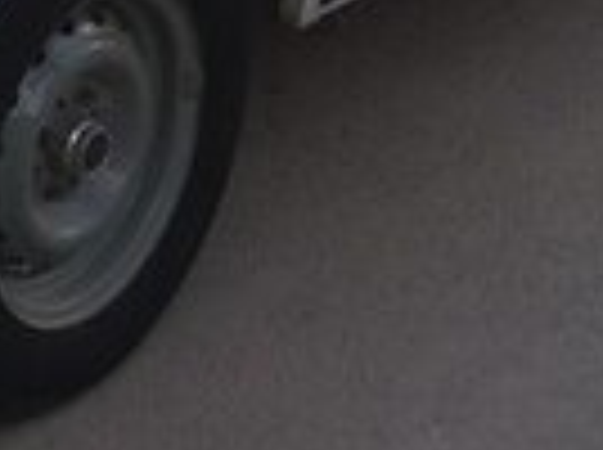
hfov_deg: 13.6
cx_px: -261
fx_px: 2400
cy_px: -160
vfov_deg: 10.4
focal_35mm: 138
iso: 64
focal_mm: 3.7
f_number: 1.9
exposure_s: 1/518
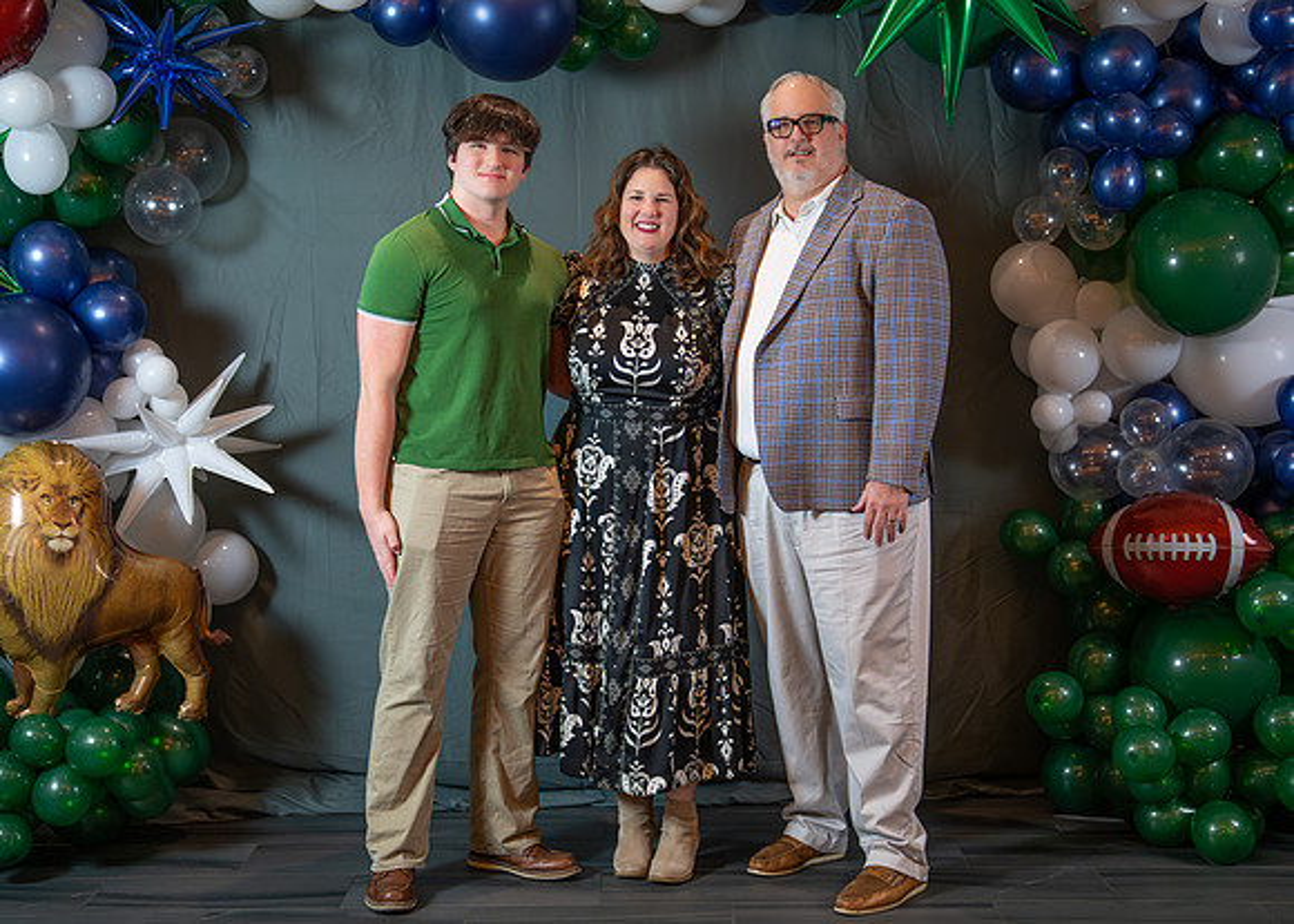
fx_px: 2002
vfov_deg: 26.0
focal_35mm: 54
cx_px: 650
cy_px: 458
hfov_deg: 35.8
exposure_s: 1/400
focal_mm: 50
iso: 1000
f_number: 1.2
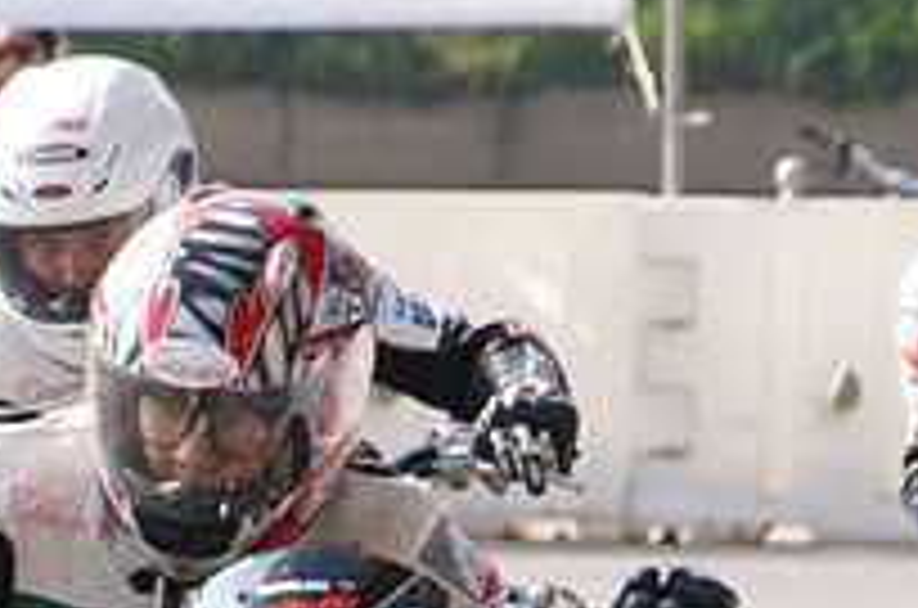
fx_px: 20224
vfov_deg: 1.7
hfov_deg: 2.6
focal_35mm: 795
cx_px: 108
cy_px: 1016
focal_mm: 135
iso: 400
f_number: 7.1
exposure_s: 1/800
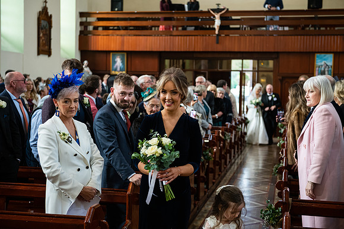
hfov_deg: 35.6
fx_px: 535
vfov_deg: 24.2
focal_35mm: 56
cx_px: 172
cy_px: 114
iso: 800
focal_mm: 56
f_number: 3.5
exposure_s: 1/160
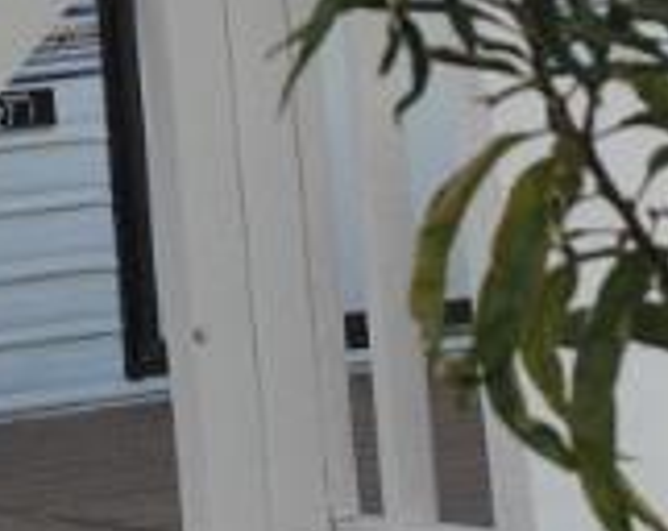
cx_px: 71
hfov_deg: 8.1
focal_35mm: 237
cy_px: -149
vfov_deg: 6.5
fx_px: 4674
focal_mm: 18
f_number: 3.5
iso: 220
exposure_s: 1/500
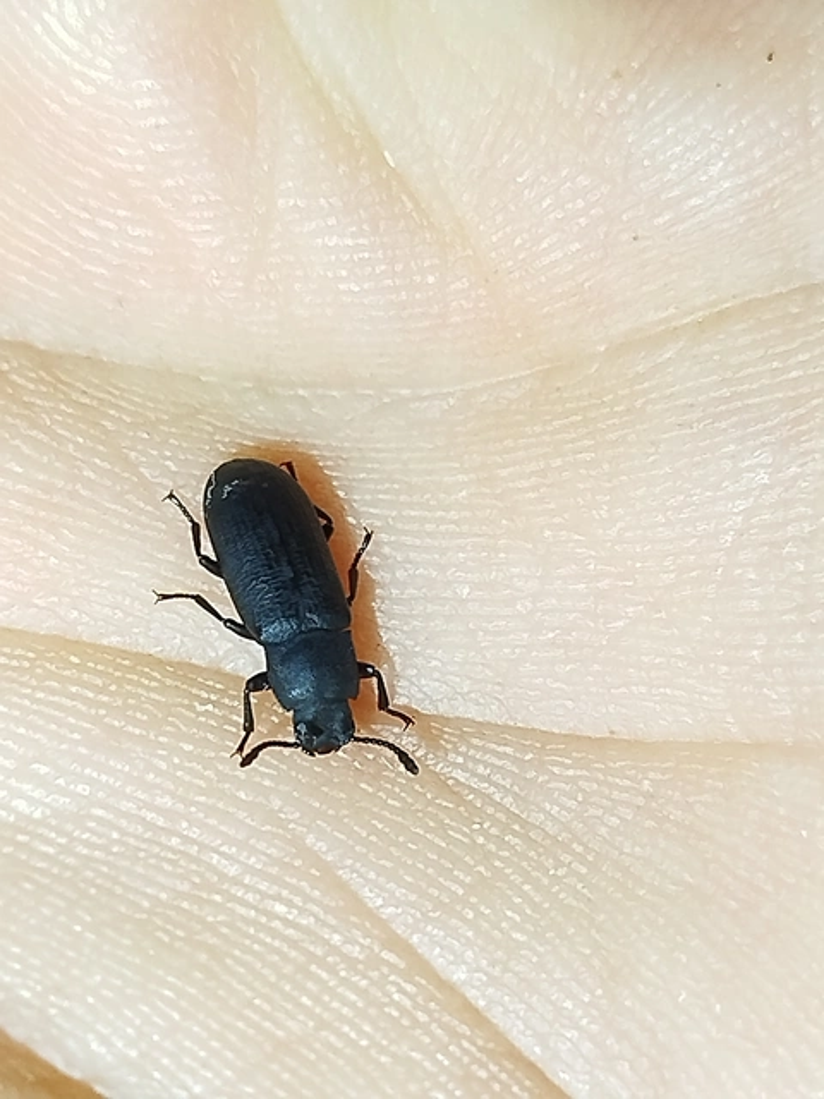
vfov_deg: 22.8
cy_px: 550
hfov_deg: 17.2
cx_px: 412
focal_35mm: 86
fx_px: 2730
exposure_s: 1/50
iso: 200
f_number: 1.7
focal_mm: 5.31
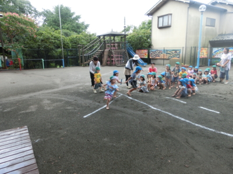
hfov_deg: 71.6
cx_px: 116
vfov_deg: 56.8
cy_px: 87
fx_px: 162
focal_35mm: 24
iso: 100
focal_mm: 4.24
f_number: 3
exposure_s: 1/250
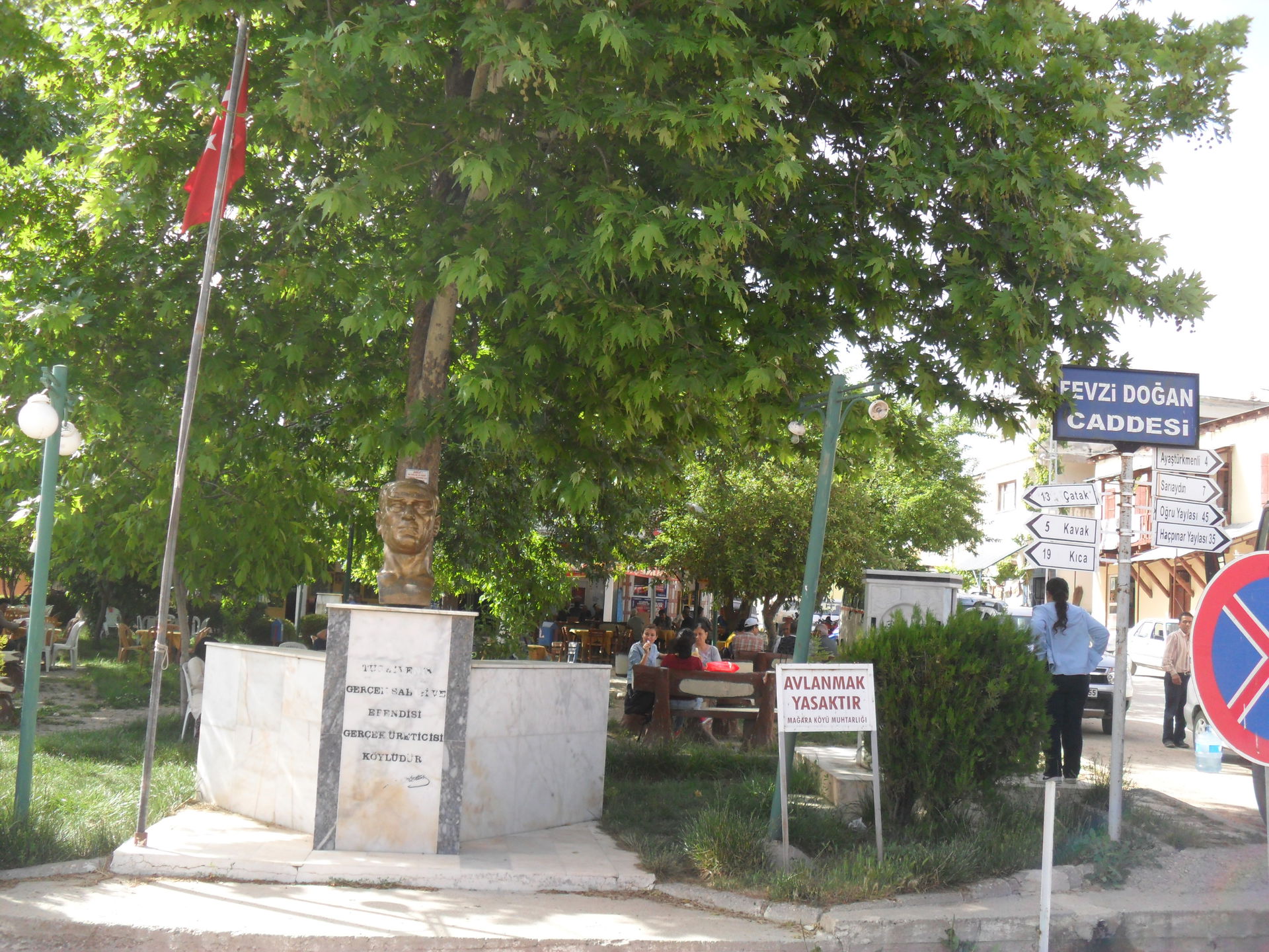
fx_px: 1283
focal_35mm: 35
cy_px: 476
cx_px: 634
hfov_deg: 52.6
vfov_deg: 40.7
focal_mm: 6.3
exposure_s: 1/250
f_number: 3
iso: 80
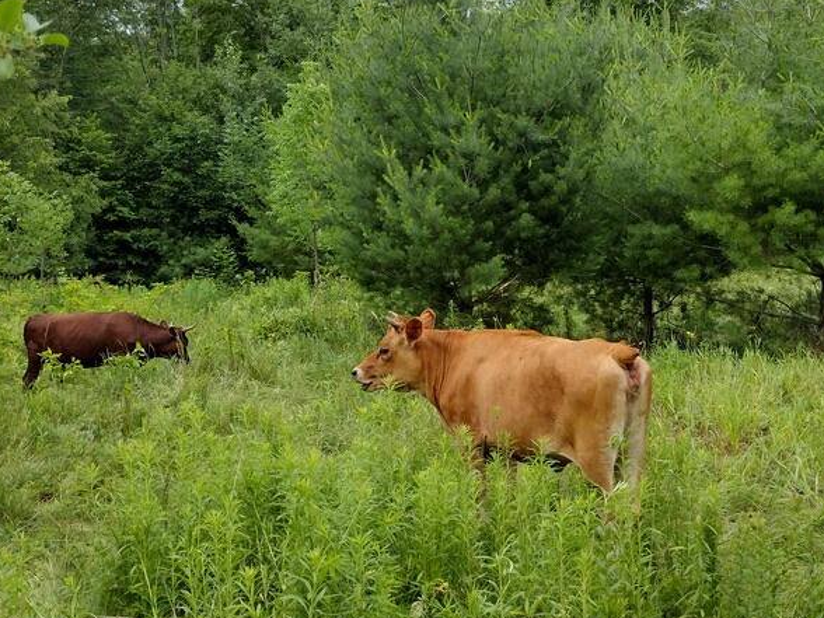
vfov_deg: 30.8
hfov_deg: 40.4
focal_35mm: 47
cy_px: 256
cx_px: 461
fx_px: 1119
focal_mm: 4.71
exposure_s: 1/280
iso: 100
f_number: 1.7
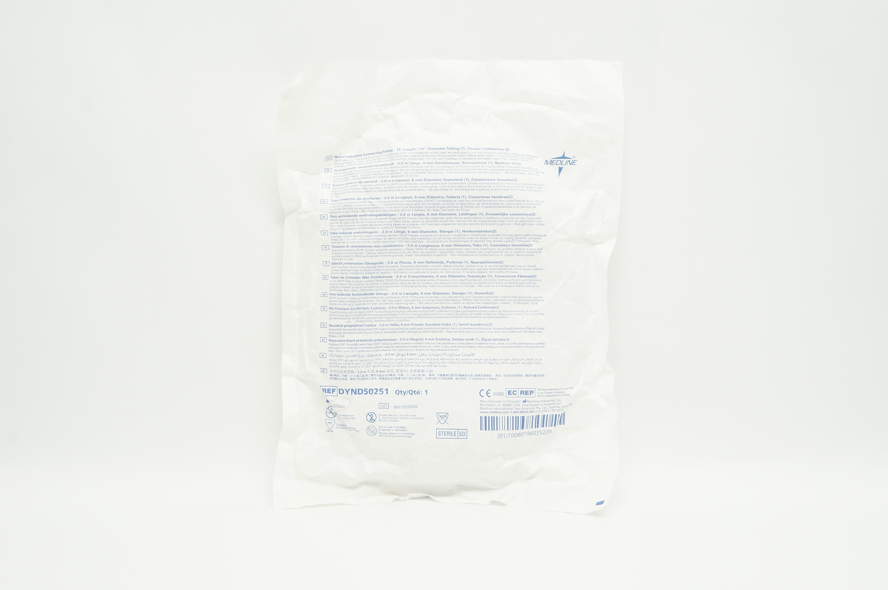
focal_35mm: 42
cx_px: 444
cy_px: 295
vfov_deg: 31.8
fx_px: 1035
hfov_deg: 46.4
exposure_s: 1/25
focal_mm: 28
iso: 400
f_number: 9
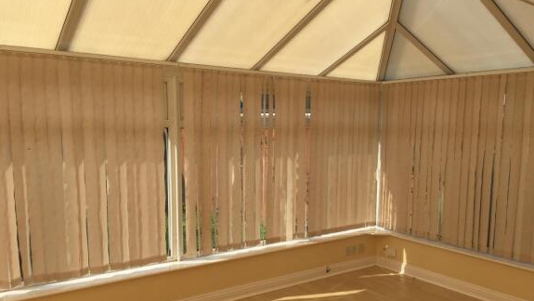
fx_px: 453
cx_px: 267
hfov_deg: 61.0
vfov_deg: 36.6
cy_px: 183
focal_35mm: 32
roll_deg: -1.9
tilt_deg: -7.2
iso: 32
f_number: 2.2
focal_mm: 4.15
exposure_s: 1/1163
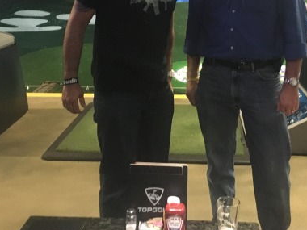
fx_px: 541
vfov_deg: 23.2
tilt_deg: -5.1
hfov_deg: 31.6
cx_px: 189
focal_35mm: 61
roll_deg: -0.3
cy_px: 10
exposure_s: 1/15
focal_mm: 4.15
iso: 400
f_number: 2.2
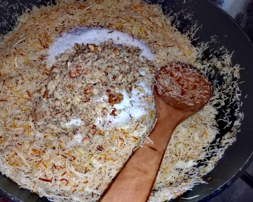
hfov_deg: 62.1
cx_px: 114
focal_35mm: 28
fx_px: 210
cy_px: 103
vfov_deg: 51.5
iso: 466
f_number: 1.8
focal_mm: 3.6
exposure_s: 1/25
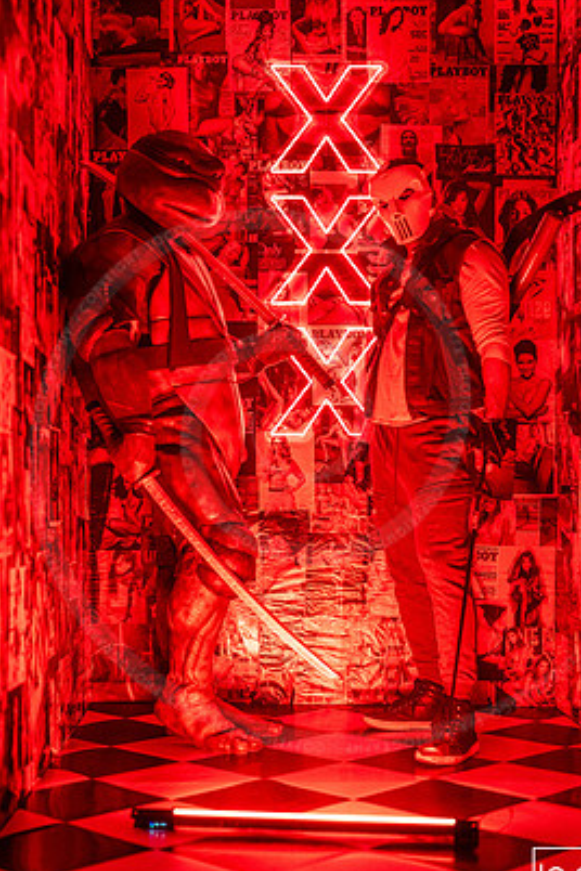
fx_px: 1356
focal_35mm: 56
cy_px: 472
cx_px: 321
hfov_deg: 24.2
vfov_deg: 35.6
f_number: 1.8
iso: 1250
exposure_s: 1/250
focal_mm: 50
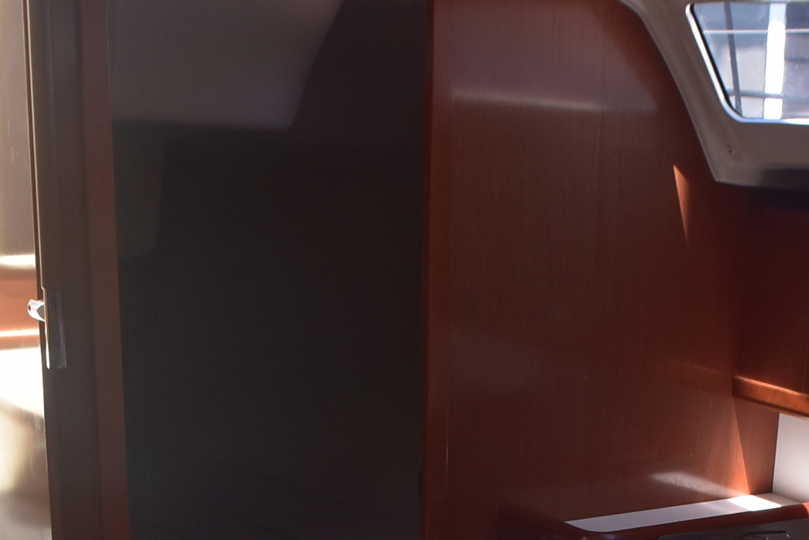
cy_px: 555
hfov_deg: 29.0
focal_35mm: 68
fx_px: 1529
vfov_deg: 19.4
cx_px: 640
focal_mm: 18
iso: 400
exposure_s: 1/125
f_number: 9
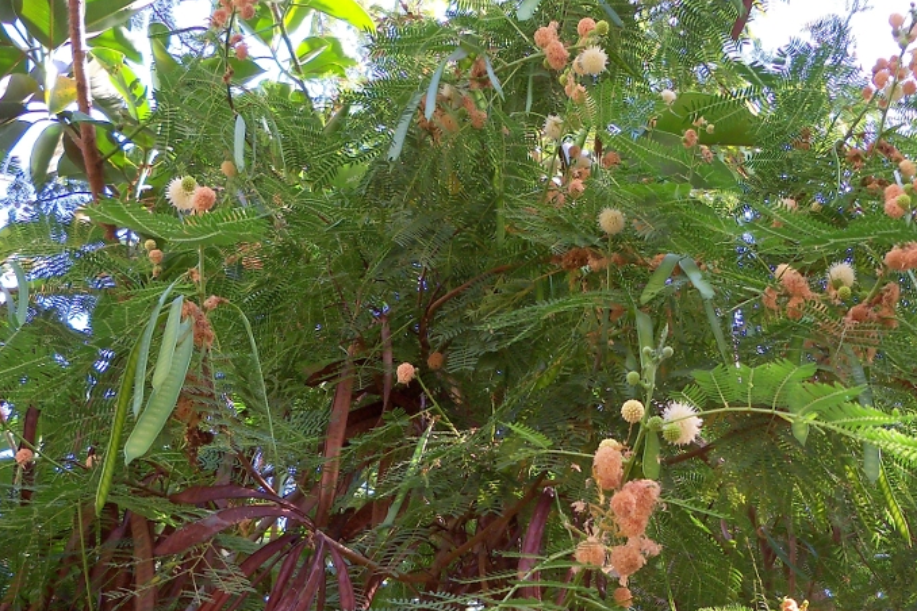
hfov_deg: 36.2
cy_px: 633
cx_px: 456
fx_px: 1401
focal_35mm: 55
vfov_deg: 23.4
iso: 100
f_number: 3.5
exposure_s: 1/125
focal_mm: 6.2
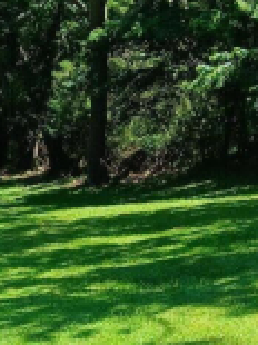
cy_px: 366
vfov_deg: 17.1
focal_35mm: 112
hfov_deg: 12.9
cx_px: -38
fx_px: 1115
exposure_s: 1/132
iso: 20
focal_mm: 3.98
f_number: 1.8
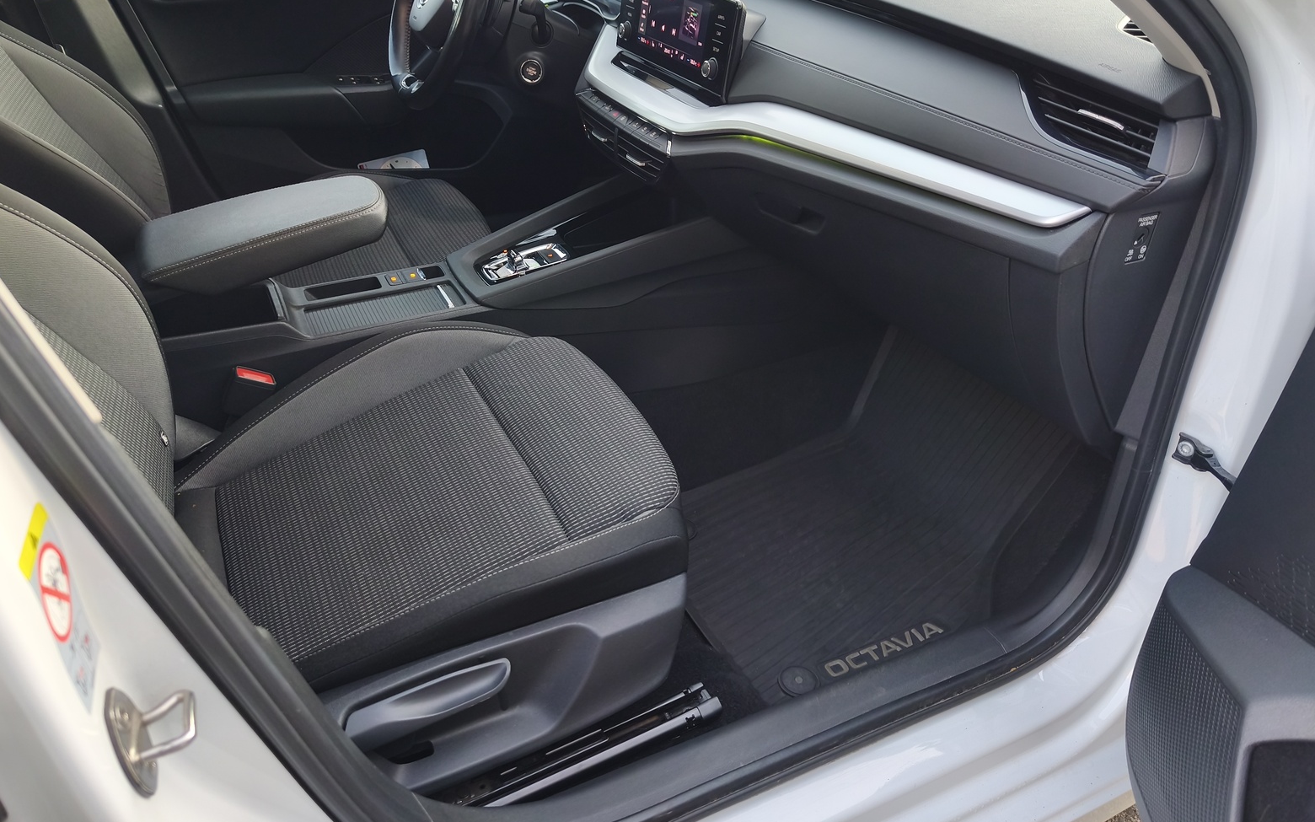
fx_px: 896
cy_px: 376
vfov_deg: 49.2
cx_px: 647
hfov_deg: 72.5
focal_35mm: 25
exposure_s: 1/99.9
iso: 320
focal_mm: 6.18
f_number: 1.65
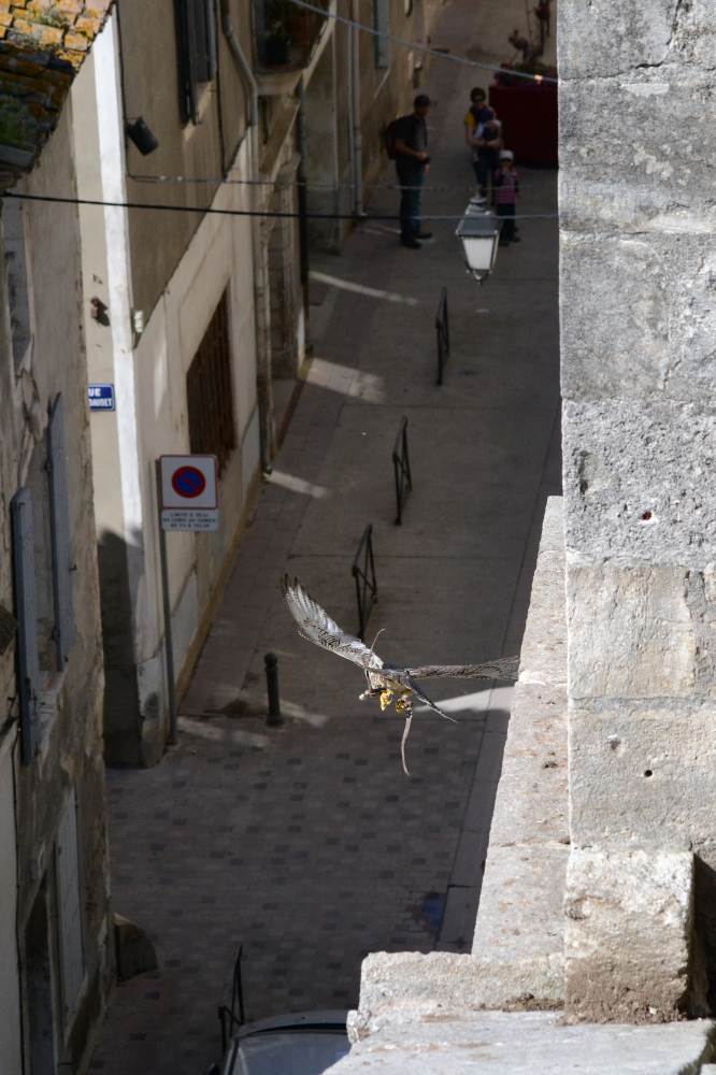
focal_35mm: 142
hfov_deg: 9.6
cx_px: 358
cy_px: 538
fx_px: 4254
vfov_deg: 14.4
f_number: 8
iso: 1600
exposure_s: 1/2500
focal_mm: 95
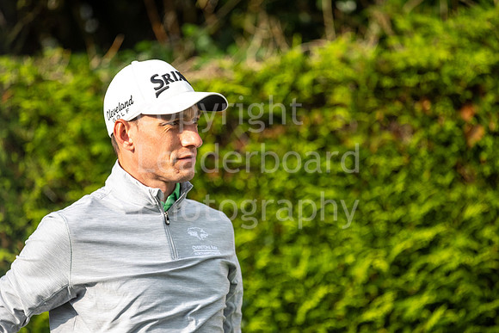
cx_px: 220
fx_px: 4657
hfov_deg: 6.1
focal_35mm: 336
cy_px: 186
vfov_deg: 4.1
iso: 400
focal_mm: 300
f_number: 4
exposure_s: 1/2500
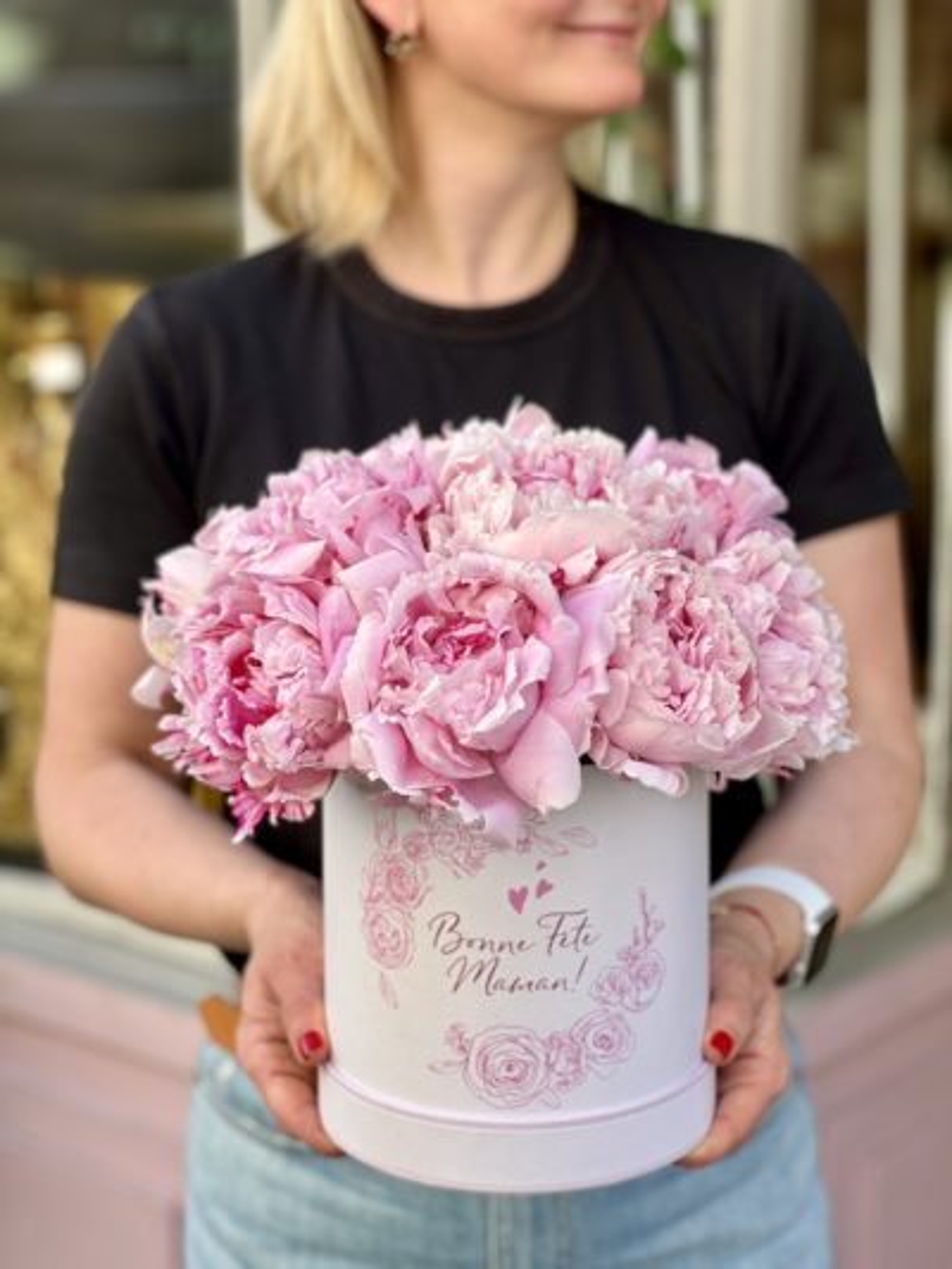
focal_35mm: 77
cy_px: 634
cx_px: 476
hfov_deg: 19.1
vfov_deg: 25.3
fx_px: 2822
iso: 25
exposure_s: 1/121
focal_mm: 9
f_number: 2.8
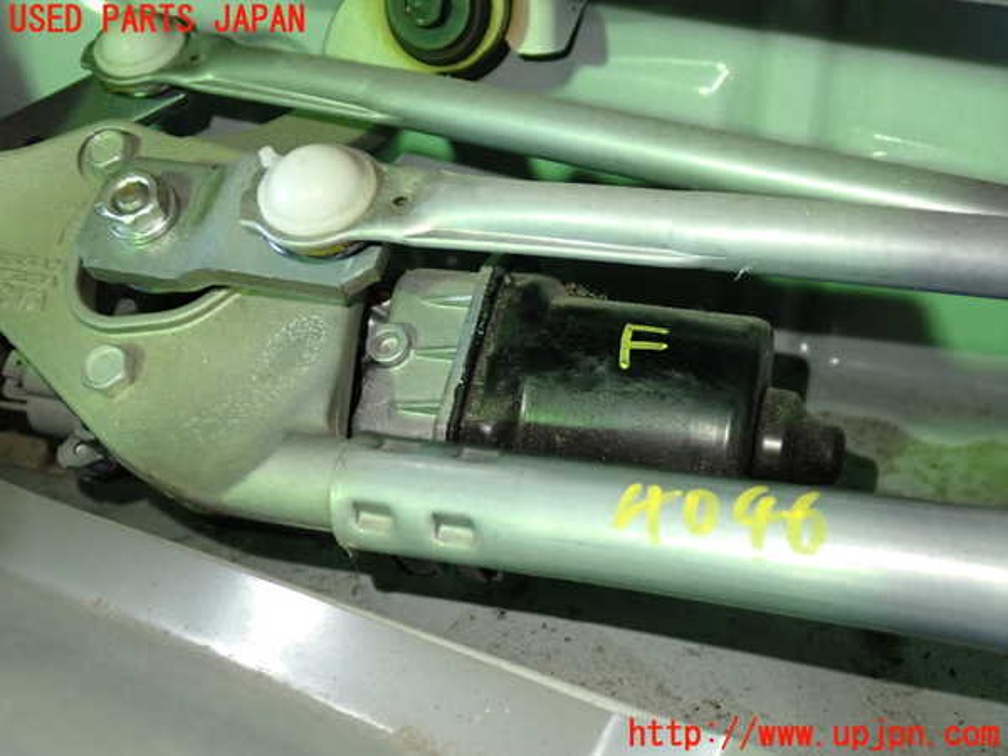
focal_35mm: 38
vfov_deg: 37.7
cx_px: 504
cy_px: 378
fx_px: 1107
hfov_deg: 49.0
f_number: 2.7
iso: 400
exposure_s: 1/40
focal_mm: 6.83
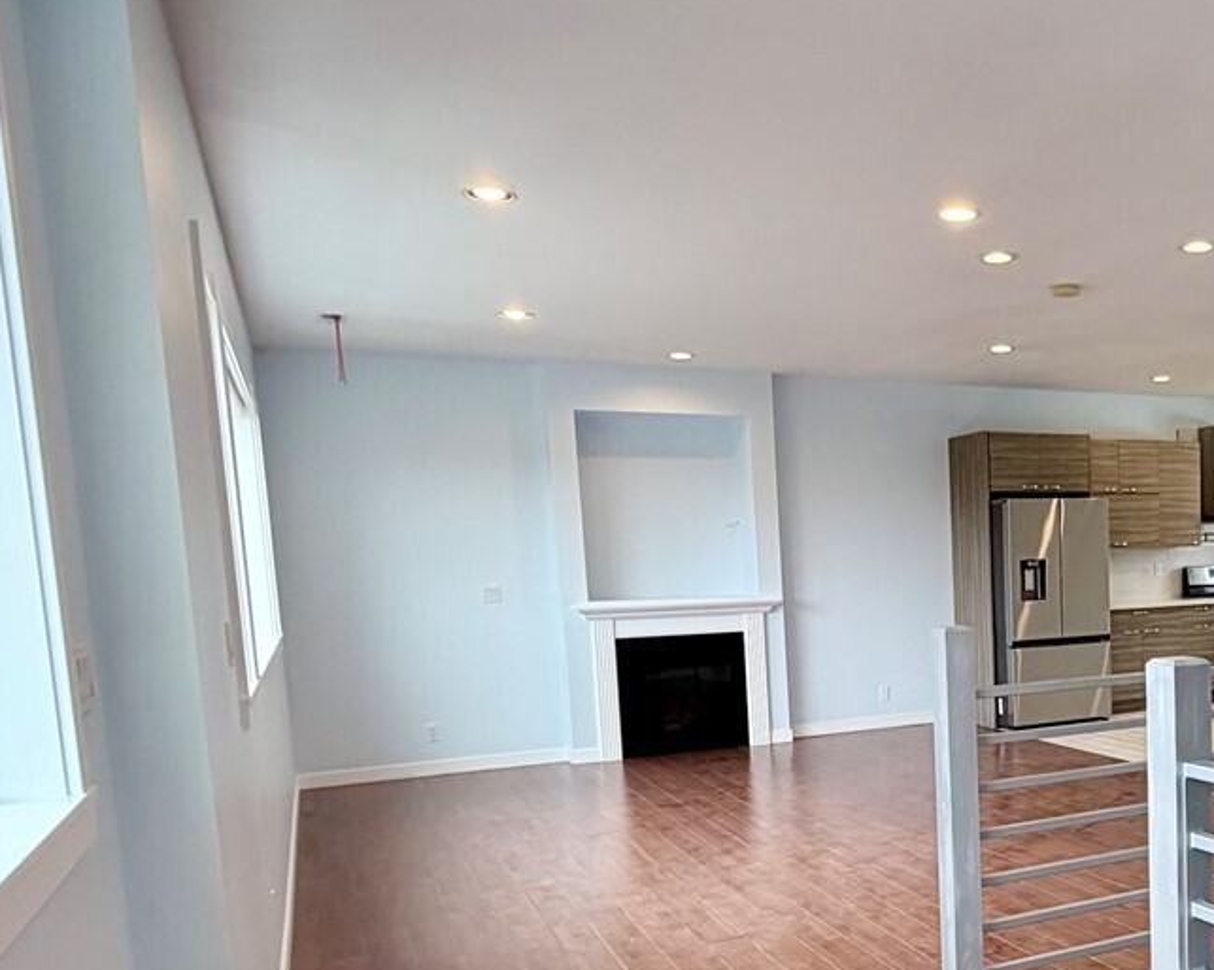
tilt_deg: -7.0
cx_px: 1038
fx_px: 1221
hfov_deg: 48.6
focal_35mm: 34
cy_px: 696
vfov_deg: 42.3
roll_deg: +1.7
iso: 125
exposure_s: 1/120
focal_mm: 2.22
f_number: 2.2
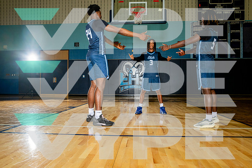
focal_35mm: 32
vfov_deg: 40.6
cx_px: 124
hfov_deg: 58.0
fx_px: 227
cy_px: 84
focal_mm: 30
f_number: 7.1
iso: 400
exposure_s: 1/160
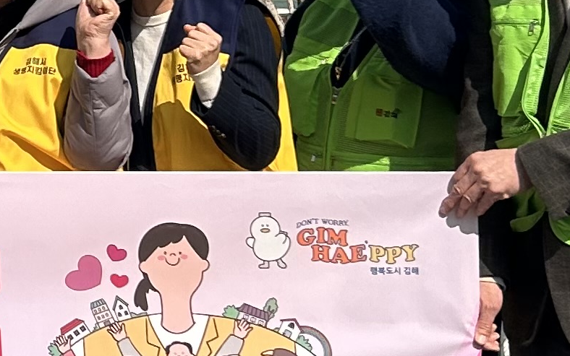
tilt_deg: +5.2
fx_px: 2191
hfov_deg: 13.3
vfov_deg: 9.1
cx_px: -467
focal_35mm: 141
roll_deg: -0.5
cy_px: -118
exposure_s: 1/5076
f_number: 1.5
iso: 50
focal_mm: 5.7
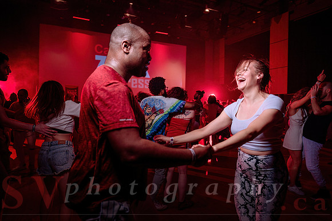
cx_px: 166
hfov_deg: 73.7
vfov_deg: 53.2
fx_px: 221
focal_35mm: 24
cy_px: 110
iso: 800
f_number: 2.8
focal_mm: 24
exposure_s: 1/60
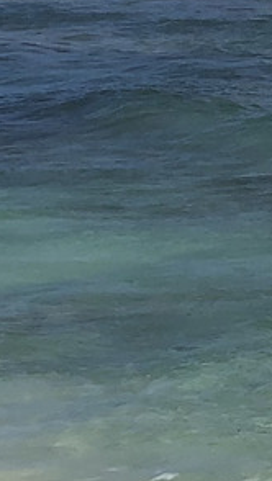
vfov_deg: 7.0
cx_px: 1162
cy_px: 172
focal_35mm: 308
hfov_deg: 3.7
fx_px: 3938
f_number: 2.4
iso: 16
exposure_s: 1/2088
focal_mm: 6
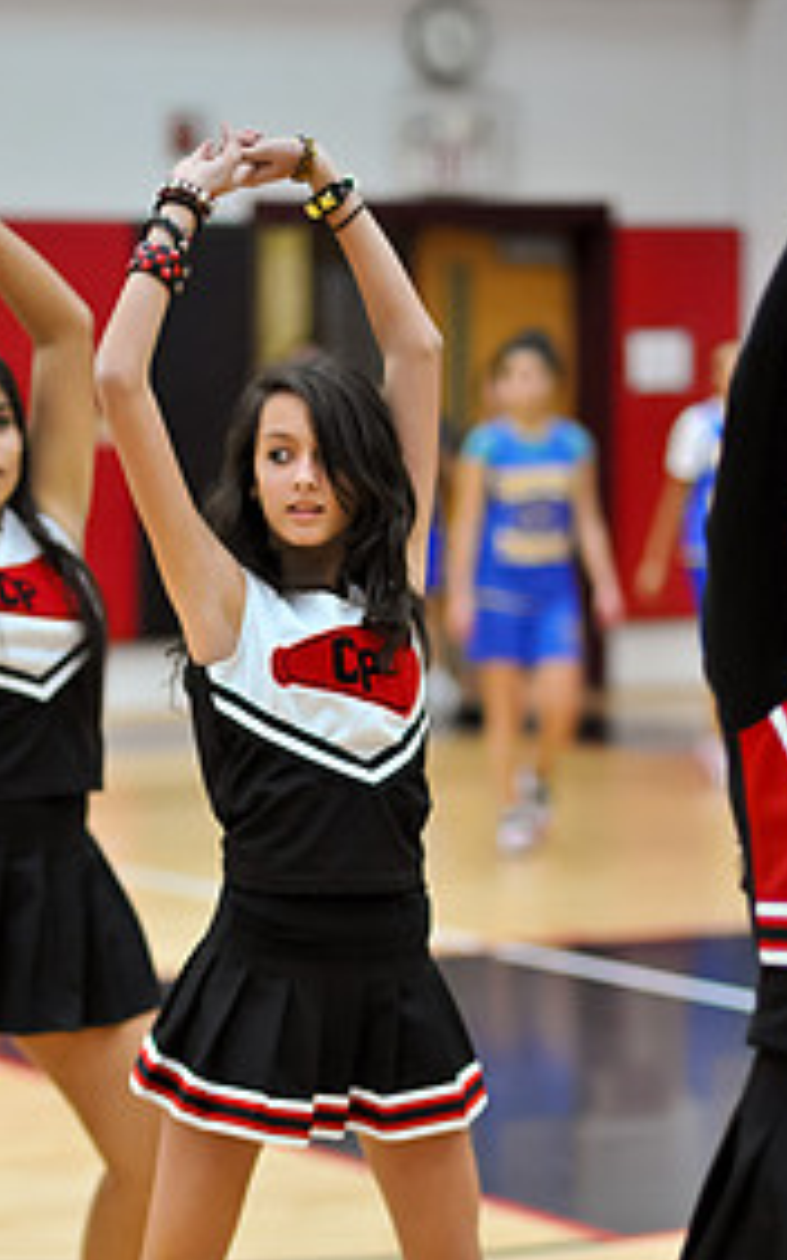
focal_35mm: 138
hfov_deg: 9.5
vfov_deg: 15.1
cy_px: 983
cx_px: 306
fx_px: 4741
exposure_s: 1/500
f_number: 2
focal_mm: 85
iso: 1800
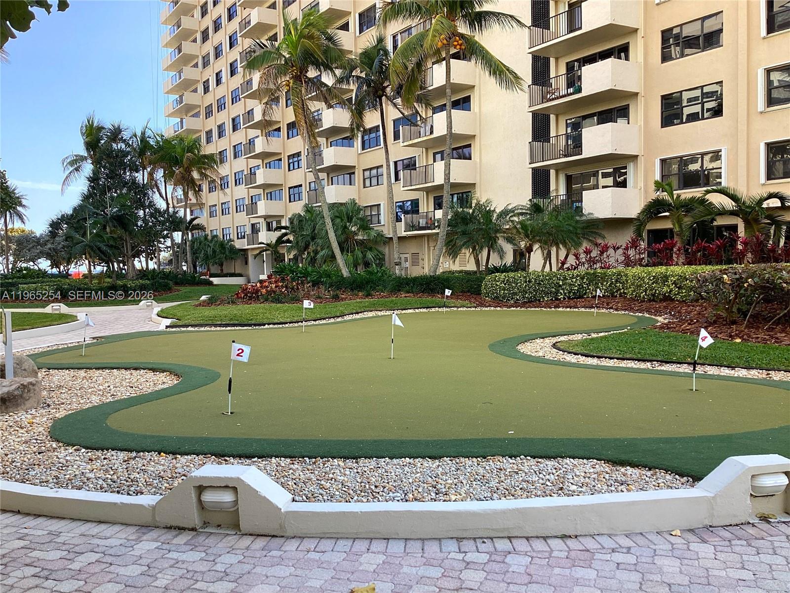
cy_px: 296
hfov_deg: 58.4
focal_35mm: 31
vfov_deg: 45.4
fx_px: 707
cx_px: 395
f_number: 2.4
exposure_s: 1/242
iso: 25
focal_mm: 3.3
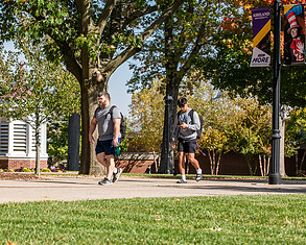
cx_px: 39
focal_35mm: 130
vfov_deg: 11.8
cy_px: 53
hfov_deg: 14.7
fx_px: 1179
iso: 160
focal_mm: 70
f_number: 6.3
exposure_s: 1/400
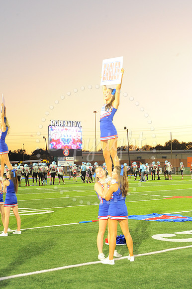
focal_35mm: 75
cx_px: 96
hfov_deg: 18.2
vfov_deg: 27.0
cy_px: 144
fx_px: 601
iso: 2000
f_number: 6.3
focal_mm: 75
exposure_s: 1/80
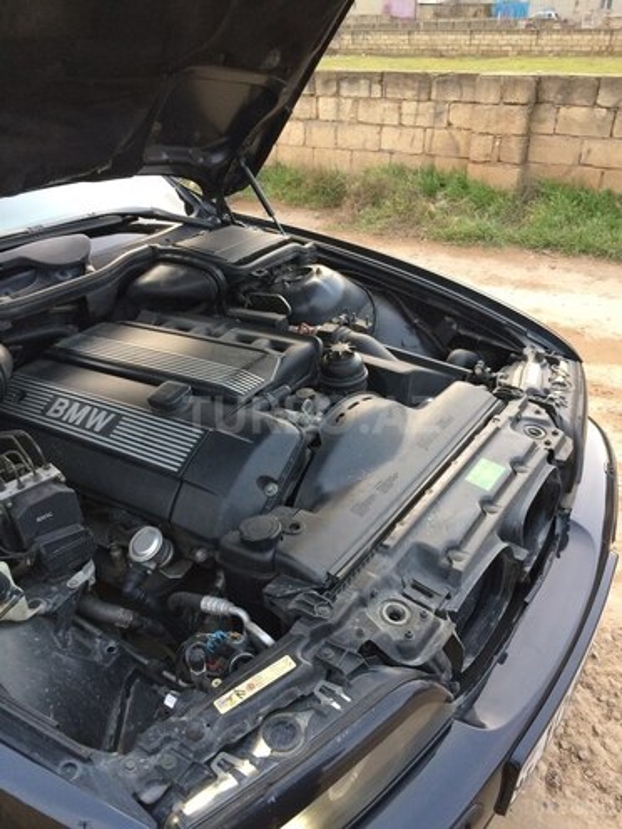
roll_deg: +0.7
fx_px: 695
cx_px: 311
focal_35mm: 29
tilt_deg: -29.6
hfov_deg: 48.2
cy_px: 414
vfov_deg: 61.7
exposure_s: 1/33
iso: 50
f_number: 2.2
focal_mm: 4.15
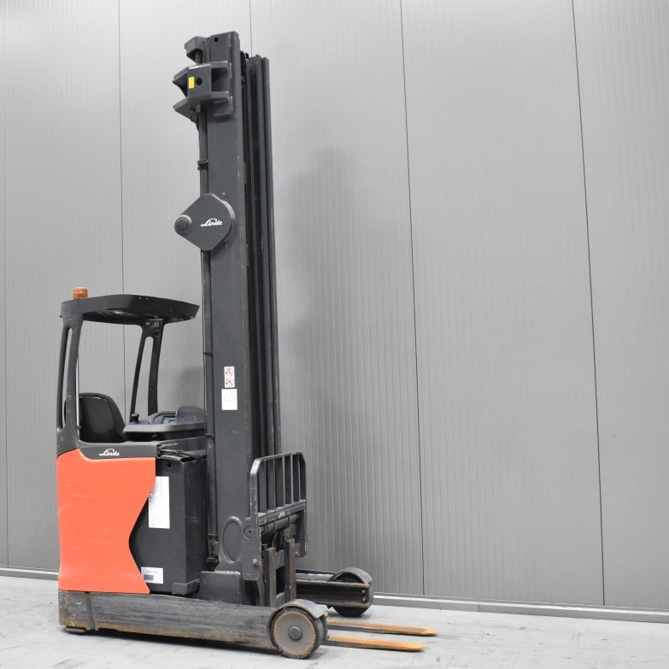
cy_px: 338
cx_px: 204
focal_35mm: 43
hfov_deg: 38.6
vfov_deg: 39.2
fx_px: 940
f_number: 4.5
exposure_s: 1/30
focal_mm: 22
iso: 1600
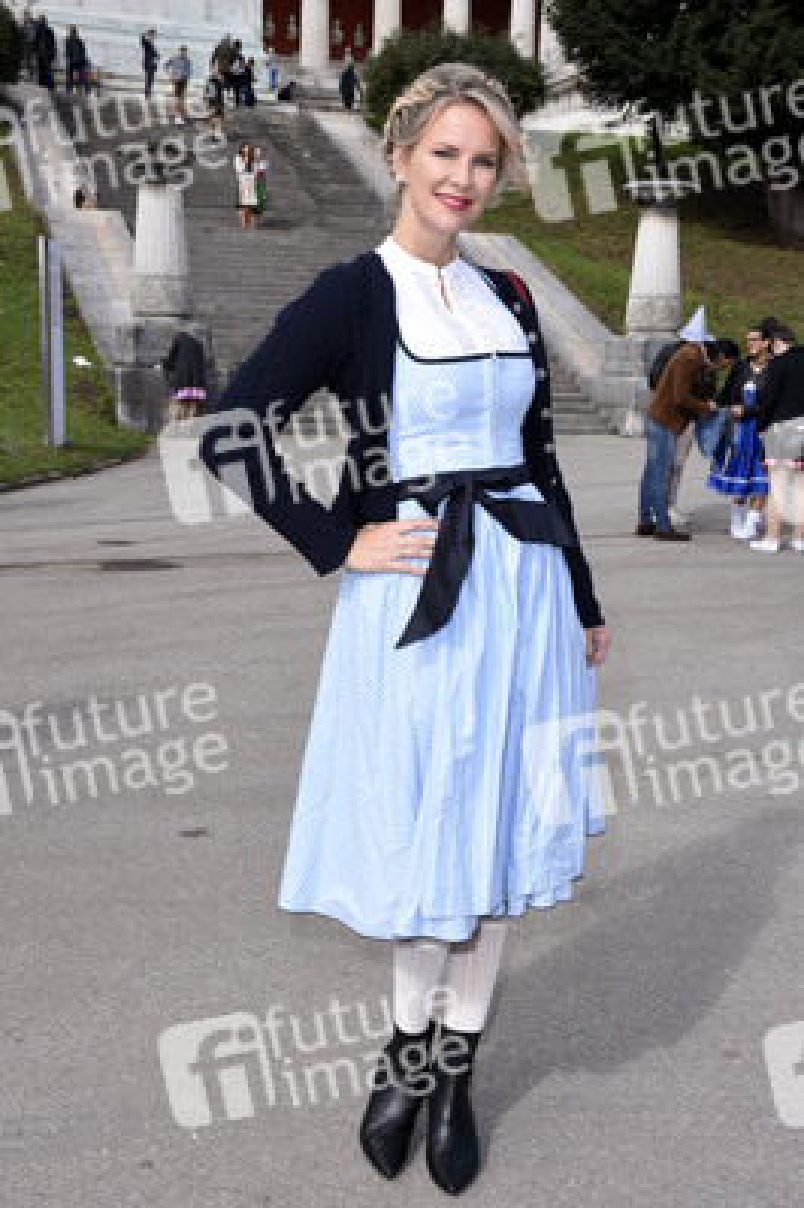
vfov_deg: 48.0
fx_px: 1359
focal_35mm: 40
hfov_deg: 33.0
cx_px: 402
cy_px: 604
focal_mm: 27
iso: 160
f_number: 9
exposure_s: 1/160
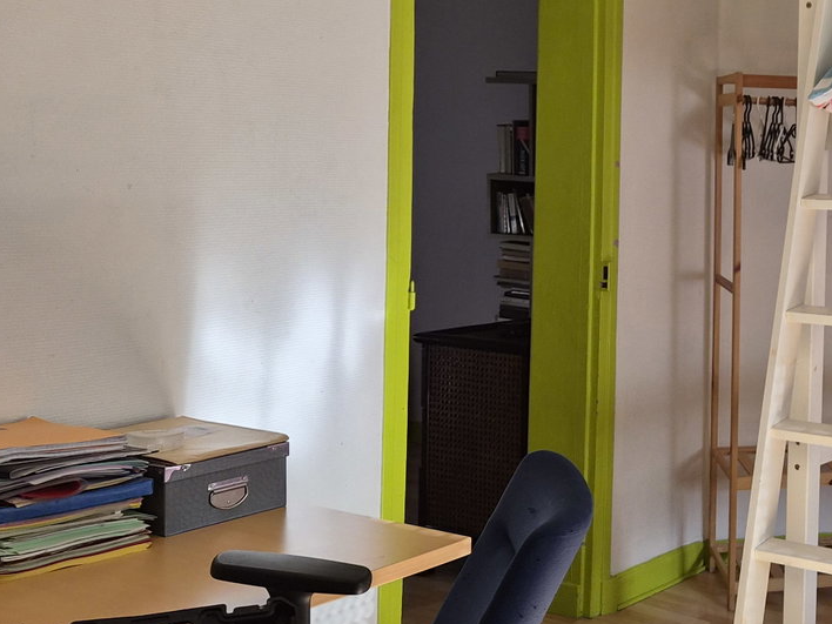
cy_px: 207
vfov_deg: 27.9
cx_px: 872
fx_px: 1250
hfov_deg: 33.1
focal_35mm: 52
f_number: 1.8
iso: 125
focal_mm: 5.4
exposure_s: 1/180
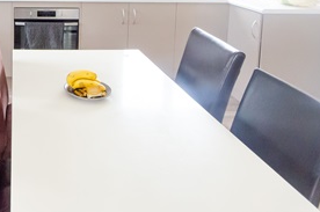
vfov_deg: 29.8
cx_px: 17
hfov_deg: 43.6
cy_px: -28
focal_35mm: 40
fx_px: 351
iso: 2500
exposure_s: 1/160
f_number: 8
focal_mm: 11.5
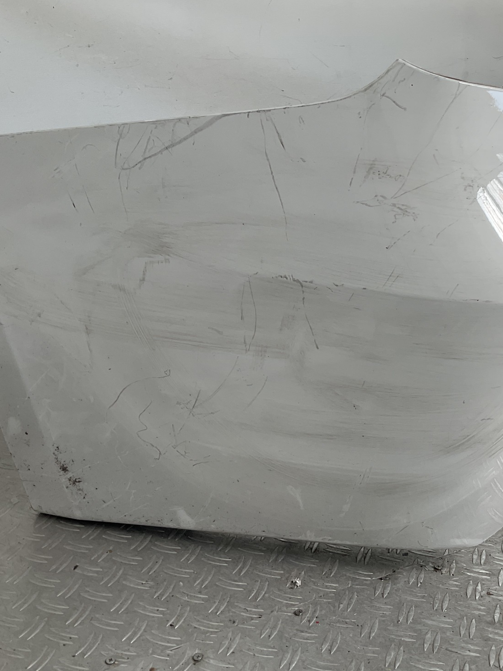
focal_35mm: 40
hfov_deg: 35.5
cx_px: 344
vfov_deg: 46.8
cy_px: 343
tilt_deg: -22.3
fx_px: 775
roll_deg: -3.2
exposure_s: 1/439
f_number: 1.8
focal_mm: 3
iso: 16
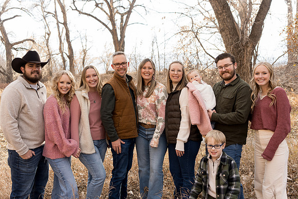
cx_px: 149
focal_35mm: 35
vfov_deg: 37.9
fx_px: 290
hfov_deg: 54.4
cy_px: 100
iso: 200
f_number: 3.5
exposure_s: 1/200
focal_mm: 35
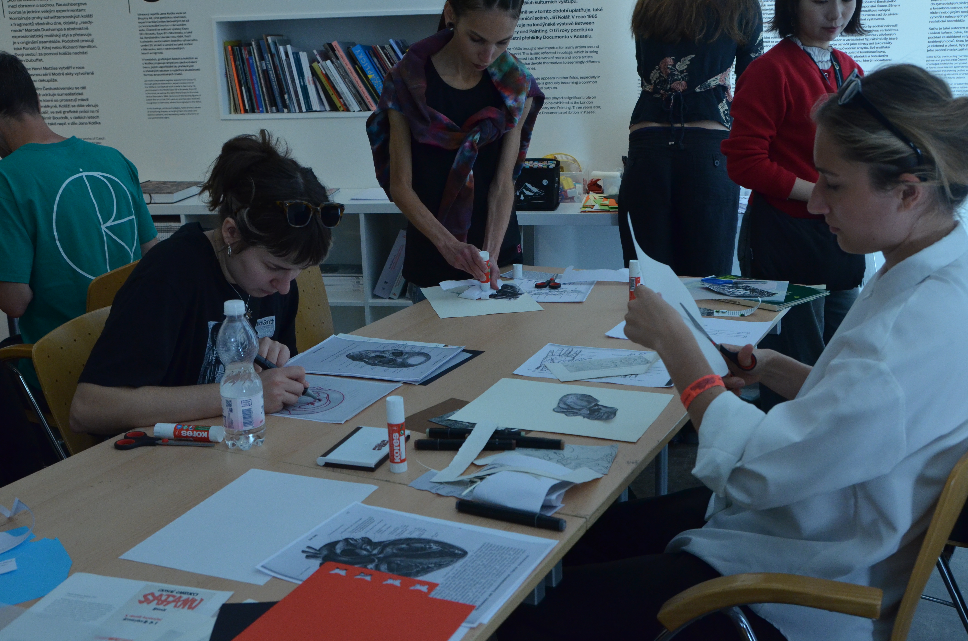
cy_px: 320
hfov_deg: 51.4
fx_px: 1006
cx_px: 484
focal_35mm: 38
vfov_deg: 35.3
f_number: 4.5
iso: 1250
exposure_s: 1/320
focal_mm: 25
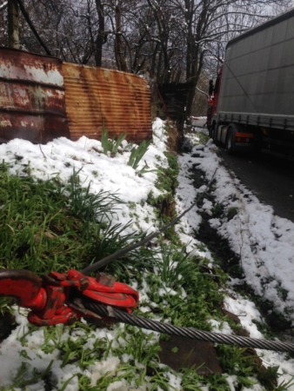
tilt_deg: -19.4
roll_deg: -1.3
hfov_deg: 43.0
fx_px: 373
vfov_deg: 55.3
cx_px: 147
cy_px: 196
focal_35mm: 33
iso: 50
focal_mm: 4.12
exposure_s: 1/2710
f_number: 2.4
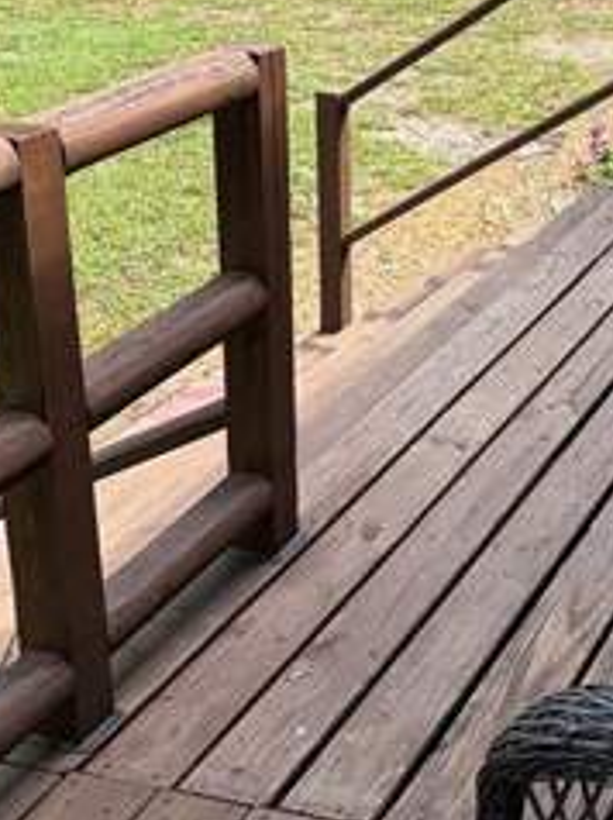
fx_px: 1656
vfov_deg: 27.7
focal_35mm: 70
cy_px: 331
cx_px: 672
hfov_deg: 20.1
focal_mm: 5.96
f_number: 1.6
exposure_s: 1/269
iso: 50
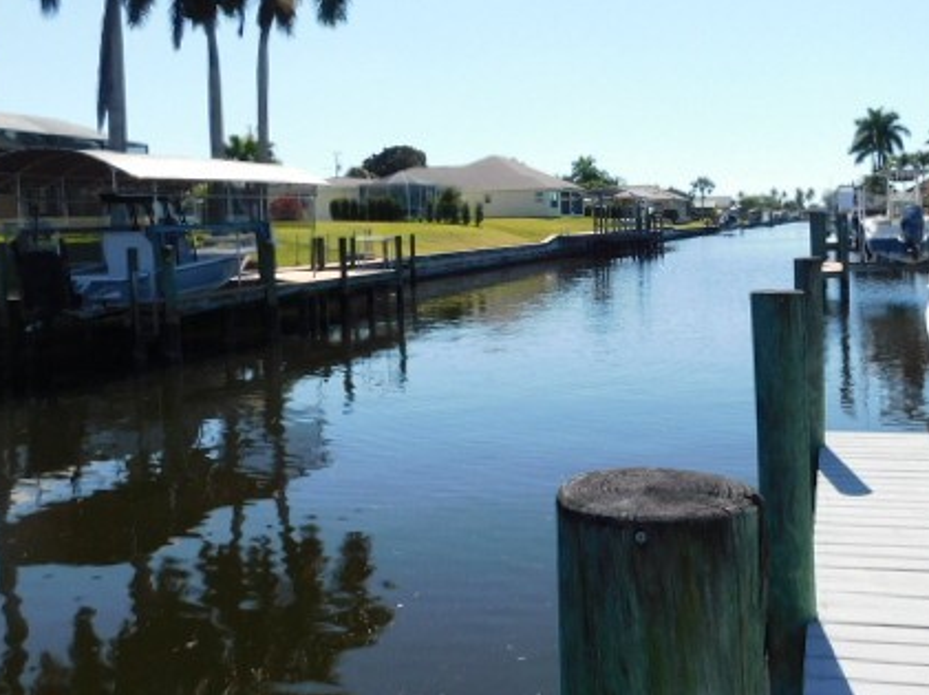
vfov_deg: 40.4
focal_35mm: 35
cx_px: 607
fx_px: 939
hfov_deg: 51.8
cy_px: 274
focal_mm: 4
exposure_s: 1/400
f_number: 6
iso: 125
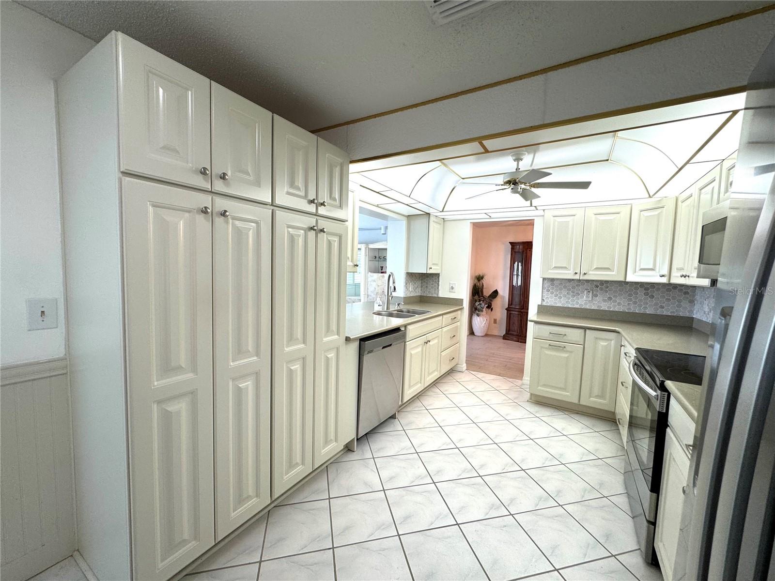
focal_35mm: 14
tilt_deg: -5.1
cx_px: 388
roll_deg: -2.3
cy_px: 290
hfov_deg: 102.1
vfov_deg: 85.7
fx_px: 313
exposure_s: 1/120
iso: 125
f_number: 2.2
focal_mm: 2.22
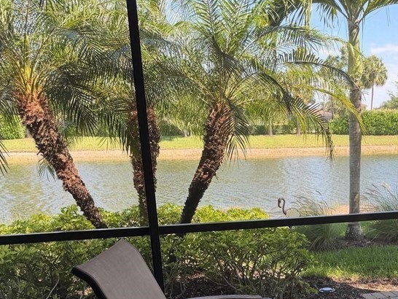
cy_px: 263
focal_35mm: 45
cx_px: 327
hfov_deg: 40.1
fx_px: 518
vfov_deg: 30.9
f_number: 1.78
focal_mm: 6.76
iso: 80
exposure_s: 1/430
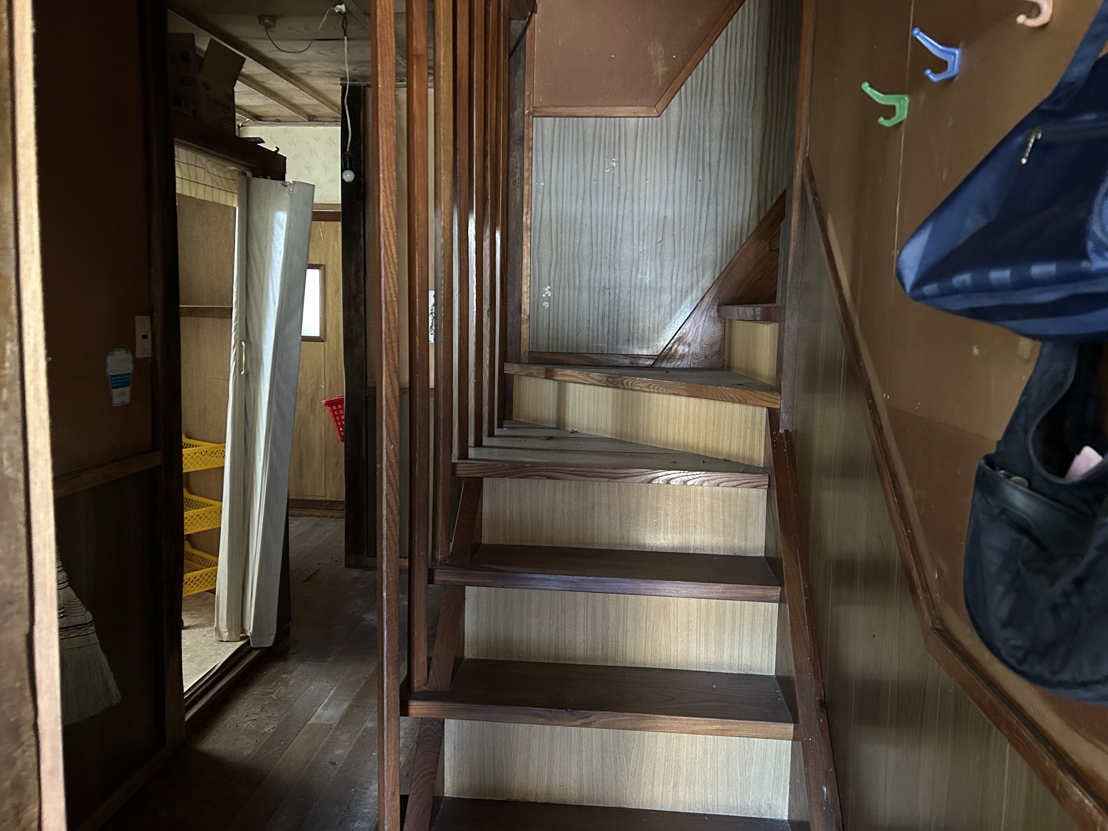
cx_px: 554
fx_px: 832
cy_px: 416
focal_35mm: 26
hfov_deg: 67.3
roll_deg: -0.7
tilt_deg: -5.8
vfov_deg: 53.1
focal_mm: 5.7
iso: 640
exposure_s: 1/30
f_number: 1.5
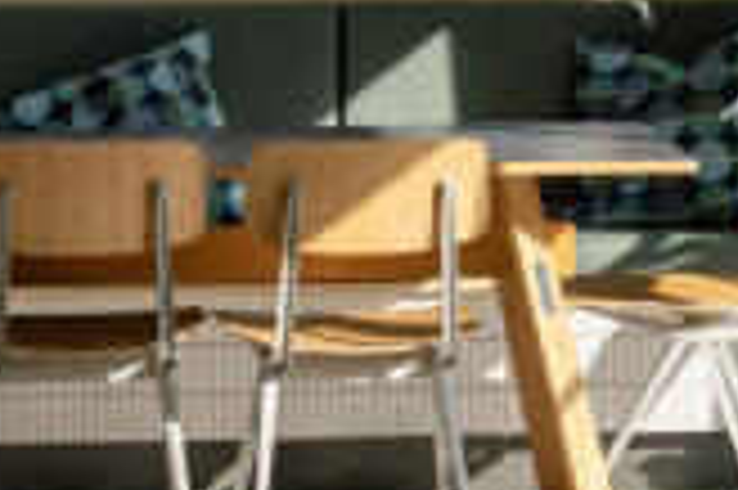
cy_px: -97
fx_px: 4342
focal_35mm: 212
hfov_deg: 9.7
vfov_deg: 6.4
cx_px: 639
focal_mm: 73
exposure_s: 1/250
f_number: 7.1
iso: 320
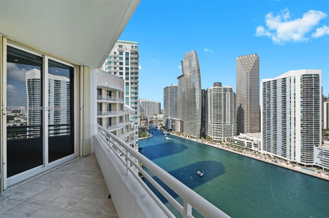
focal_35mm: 14
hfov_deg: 104.3
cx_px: 164
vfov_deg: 81.1
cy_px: 109
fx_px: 128
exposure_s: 1/160
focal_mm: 14
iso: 200
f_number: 8
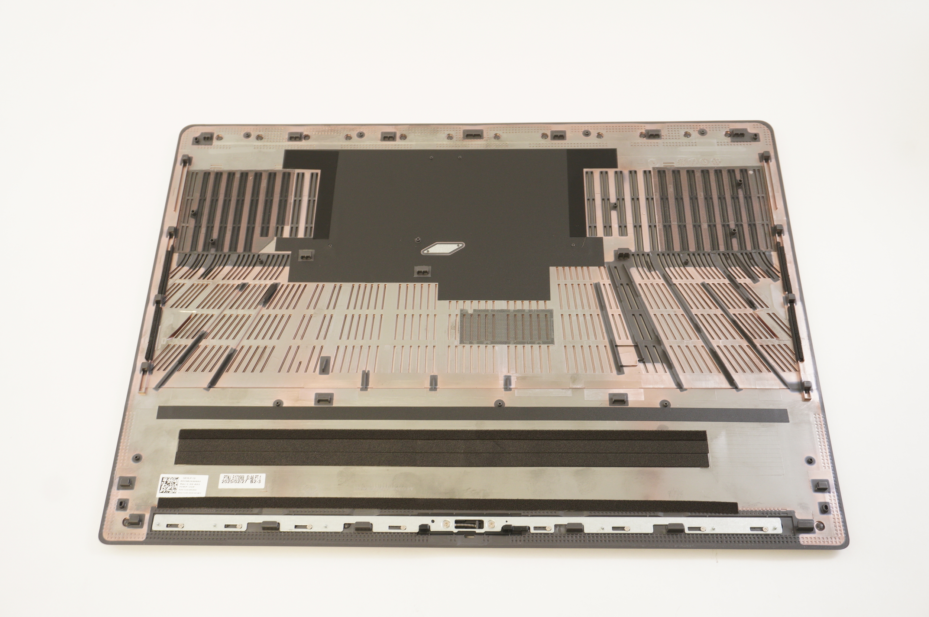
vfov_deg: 35.4
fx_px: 967
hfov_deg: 51.3
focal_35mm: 38
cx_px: 464
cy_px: 308
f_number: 5.6
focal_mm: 25
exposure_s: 1/13
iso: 400
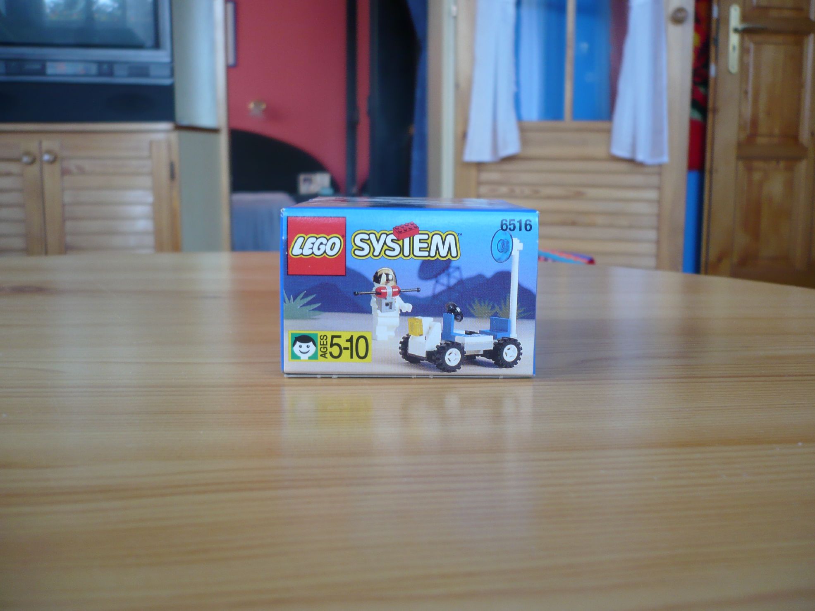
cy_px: 306
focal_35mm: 35
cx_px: 408
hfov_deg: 52.6
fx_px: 824
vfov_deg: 40.7
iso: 100
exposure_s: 1/25
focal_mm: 5.8
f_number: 2.8
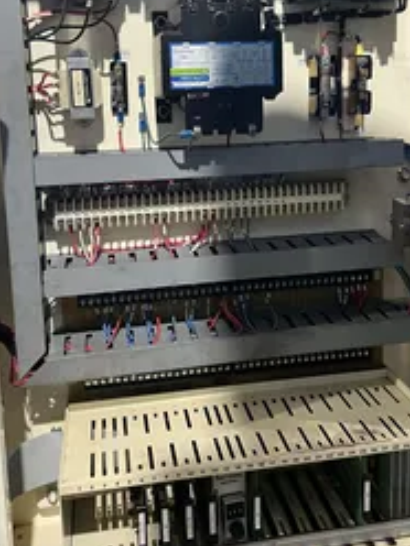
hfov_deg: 34.3
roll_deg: +2.3
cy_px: 192
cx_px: 223
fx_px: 663
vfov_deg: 44.3
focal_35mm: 42
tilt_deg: -6.1
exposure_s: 1/60
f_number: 1.5
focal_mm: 5.7
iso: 250
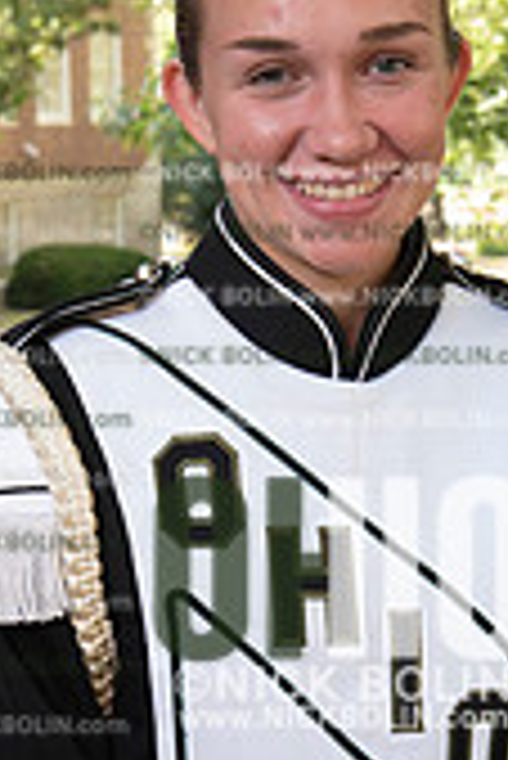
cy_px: 603
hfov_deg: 10.7
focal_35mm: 128
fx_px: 2704
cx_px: 342
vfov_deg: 15.9
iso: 800
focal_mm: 48
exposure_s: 1/100
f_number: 8
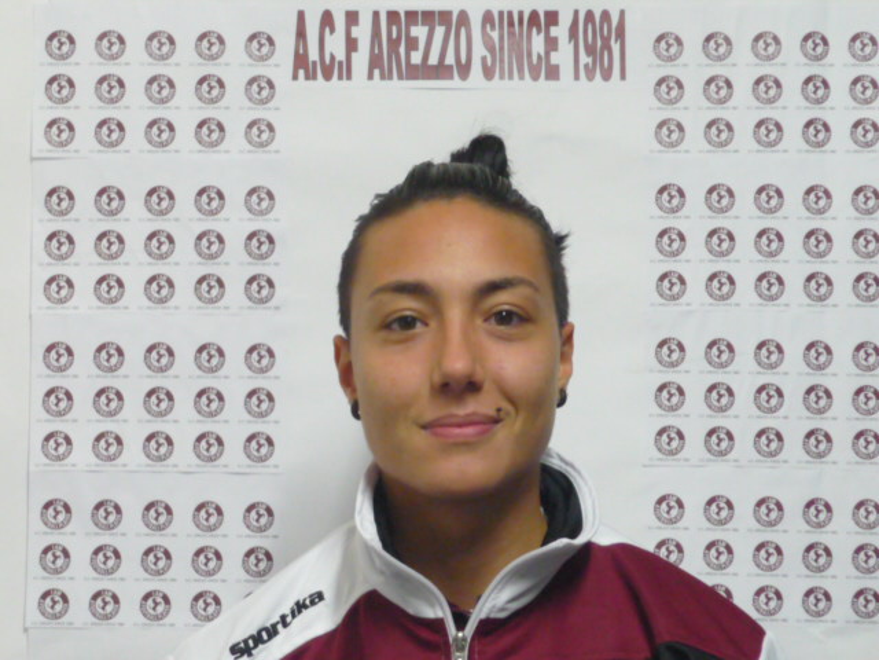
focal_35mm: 99
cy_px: 330
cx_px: 440
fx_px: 2514
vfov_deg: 14.9
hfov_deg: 19.8
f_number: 3.7
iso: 400
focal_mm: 10.2
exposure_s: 1/20
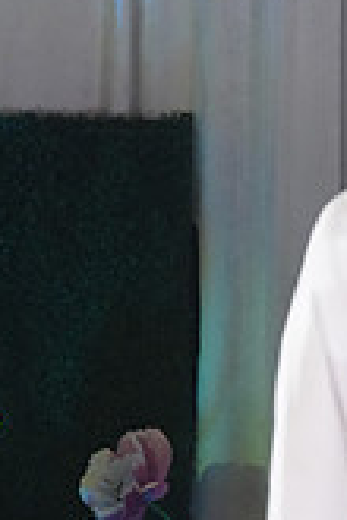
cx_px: 598
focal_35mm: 386
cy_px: 690
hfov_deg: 3.5
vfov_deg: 5.3
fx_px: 5580
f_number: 4
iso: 3200
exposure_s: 1/400
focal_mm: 110
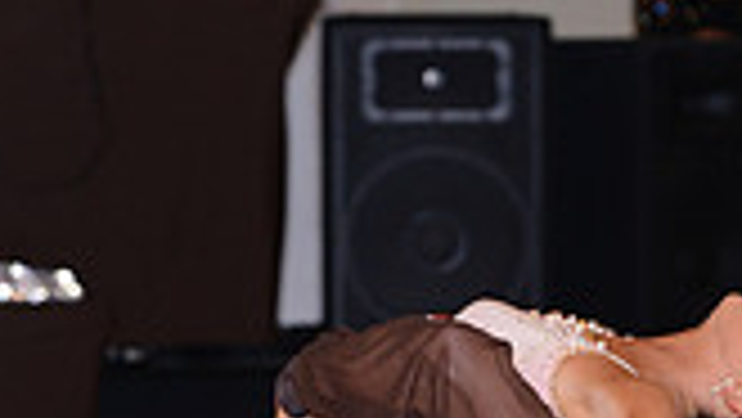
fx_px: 11968
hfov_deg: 3.5
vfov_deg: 2.0
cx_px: 609
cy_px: 652
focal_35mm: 608
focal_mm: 165
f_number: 4.5
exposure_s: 1/250
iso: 1000
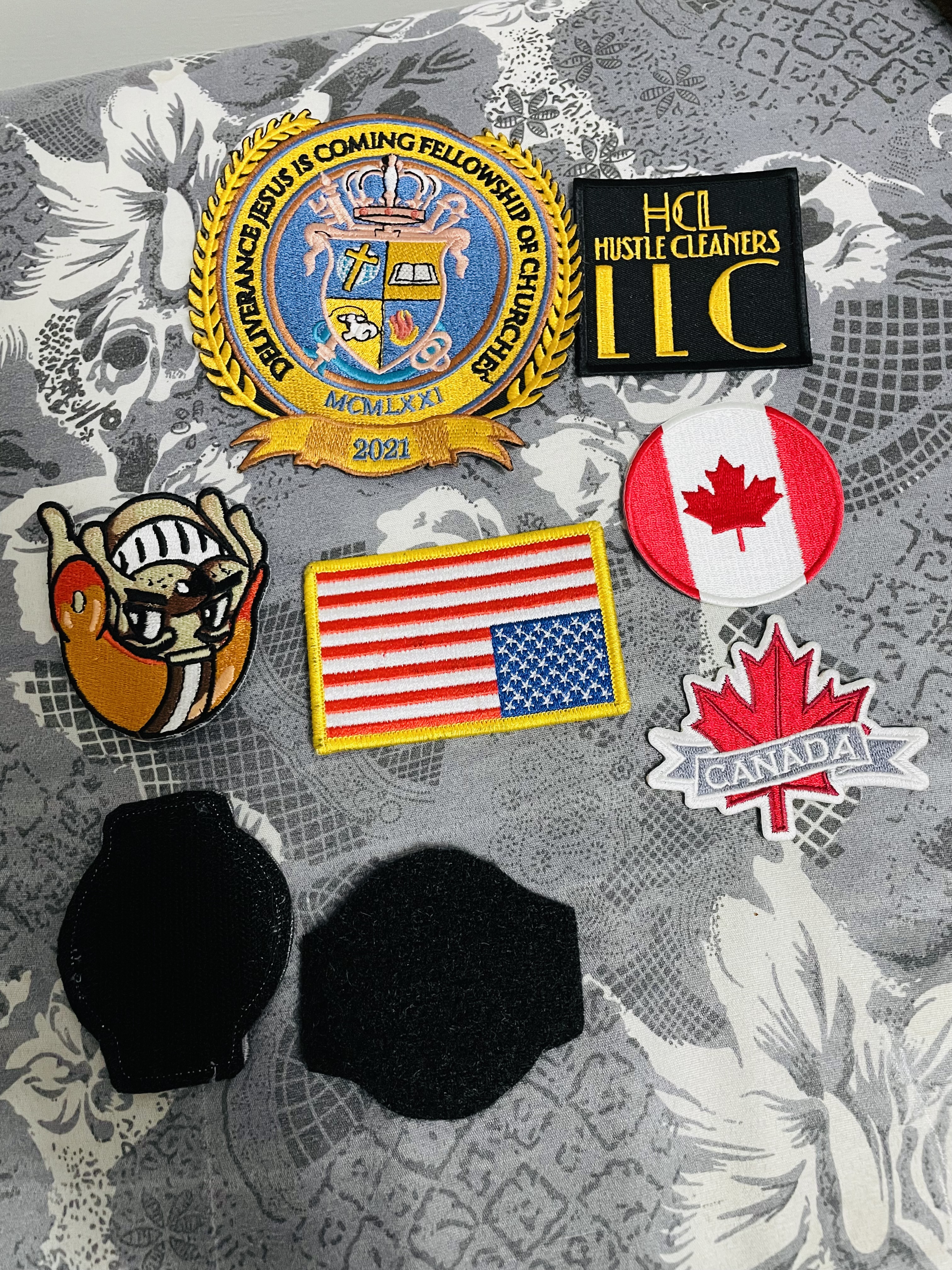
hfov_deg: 53.1
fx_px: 953
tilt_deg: -71.7
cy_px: 635
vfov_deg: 67.3
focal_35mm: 26
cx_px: 476
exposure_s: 1/40
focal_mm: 4.2
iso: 500
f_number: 1.6
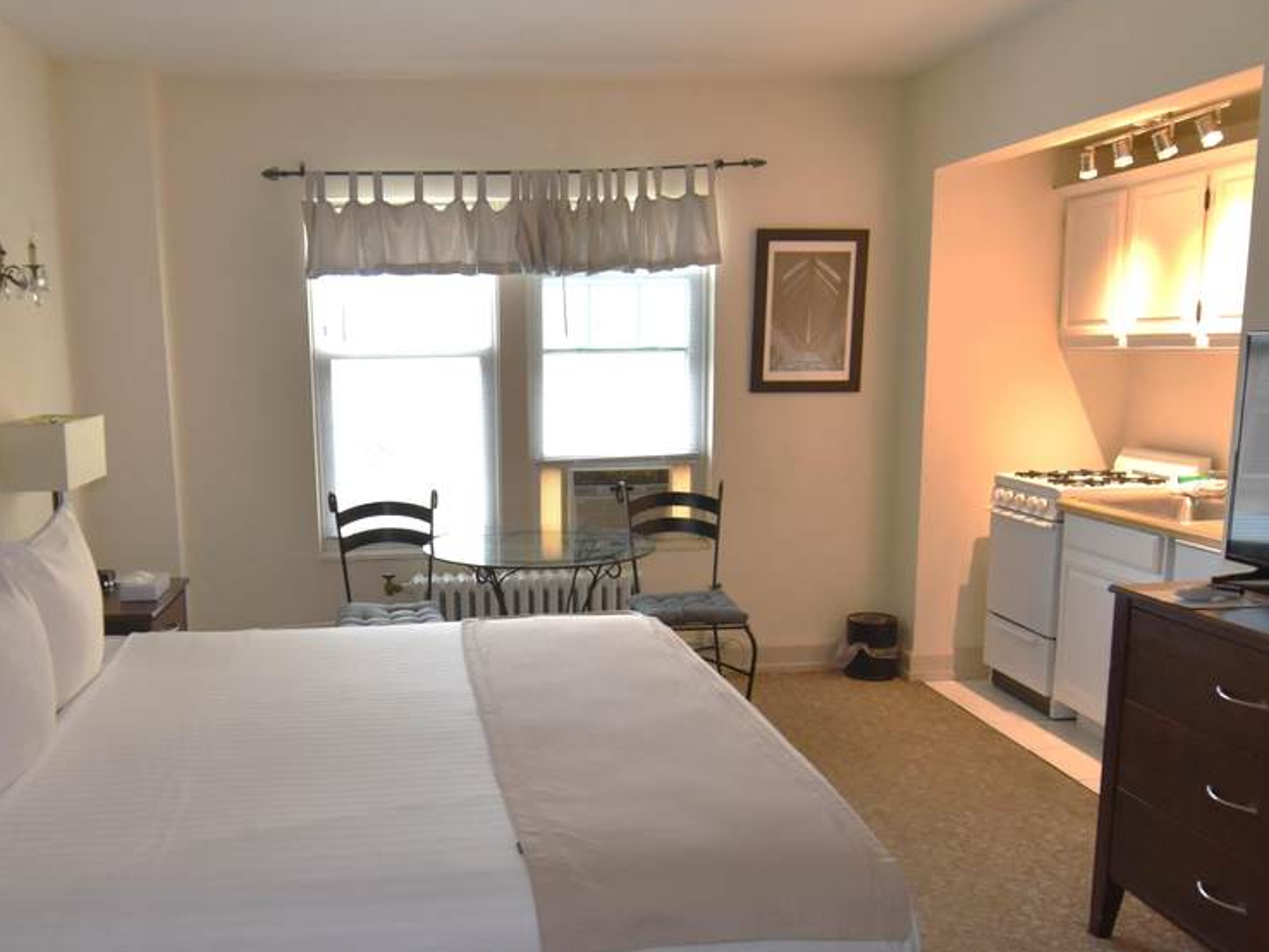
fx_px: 1100
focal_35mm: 30
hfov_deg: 59.3
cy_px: 556
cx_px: 492
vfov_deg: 46.6
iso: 800
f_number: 4
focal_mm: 12
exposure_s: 1/125
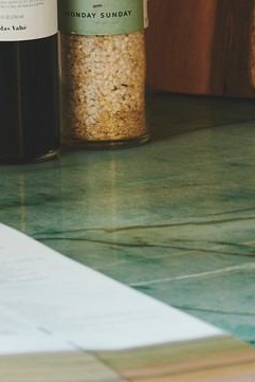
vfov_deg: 4.3
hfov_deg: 2.9
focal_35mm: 471
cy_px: -566
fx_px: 4999
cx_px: 436
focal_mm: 85
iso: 100
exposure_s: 1
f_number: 4.5
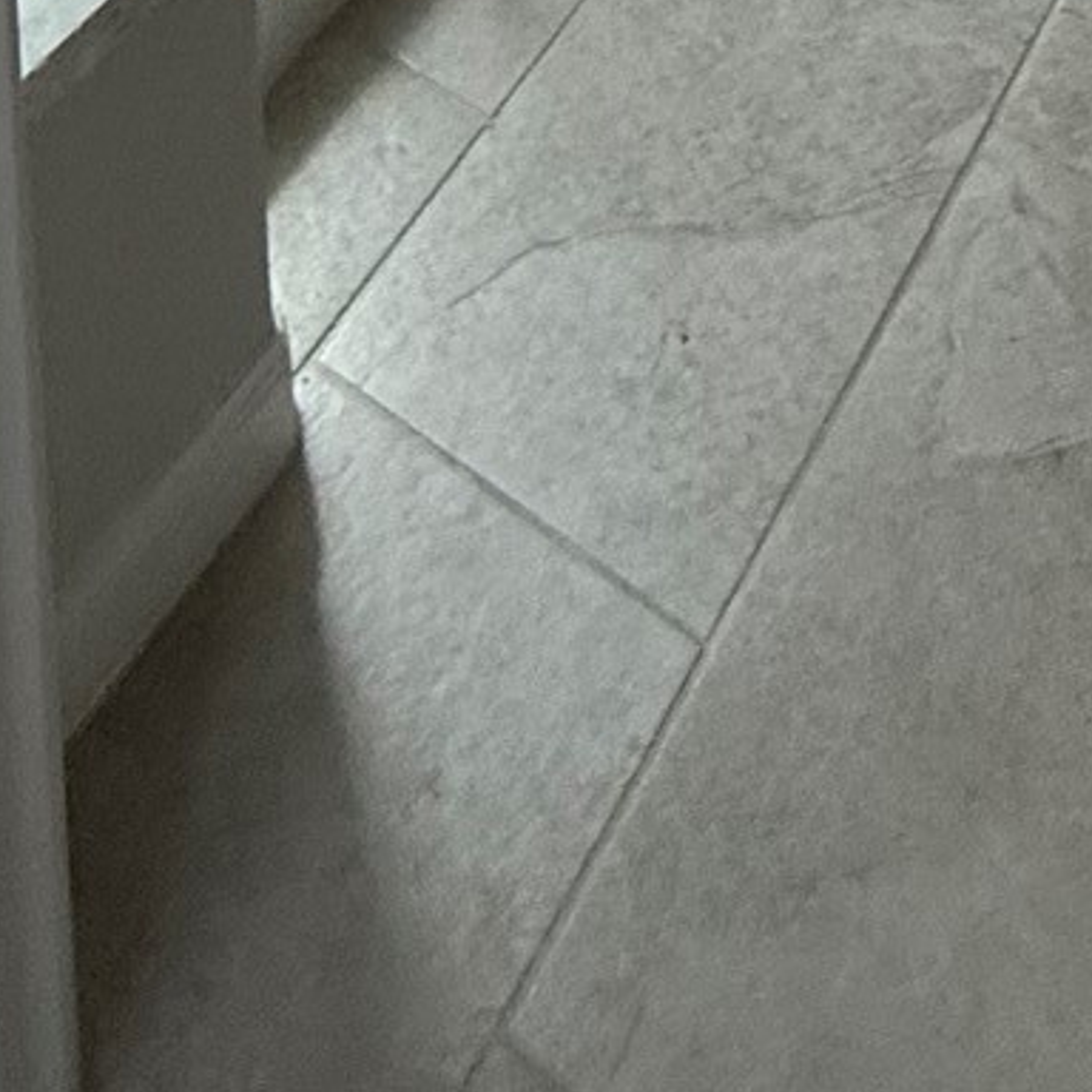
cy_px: -1590
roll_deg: +0.7
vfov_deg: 14.7
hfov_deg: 26.1
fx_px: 2356
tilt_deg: -11.2
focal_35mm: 66
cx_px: 640
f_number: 2.2
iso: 125
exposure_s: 1/99
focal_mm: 2.22
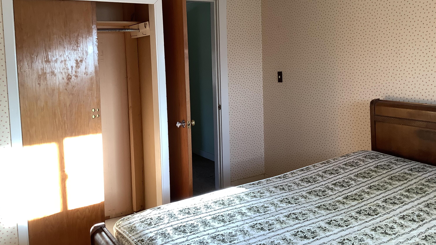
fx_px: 393
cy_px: 90
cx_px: 218
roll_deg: +0.5
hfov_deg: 58.0
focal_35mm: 34
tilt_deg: -5.7
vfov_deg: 34.4
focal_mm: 3.3
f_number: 2.4
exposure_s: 1/60
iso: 64
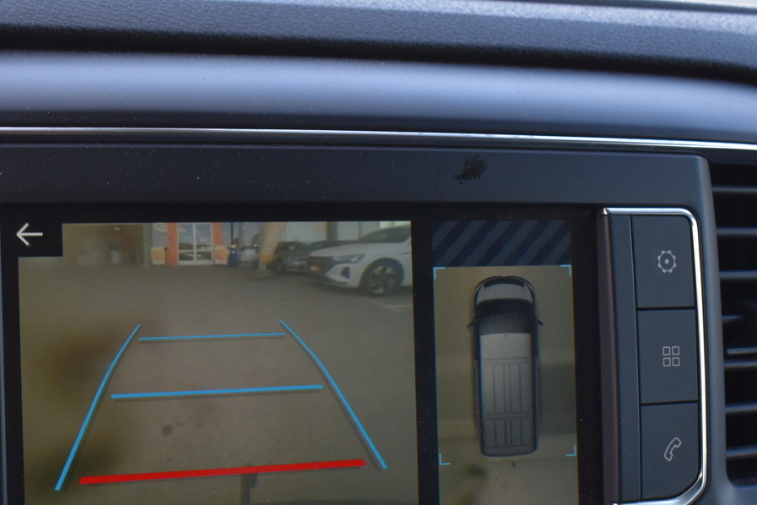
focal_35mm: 65
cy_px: 310
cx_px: 253
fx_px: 1367
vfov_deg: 20.9
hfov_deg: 30.7
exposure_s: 1/125
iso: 400
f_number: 9.5
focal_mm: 24
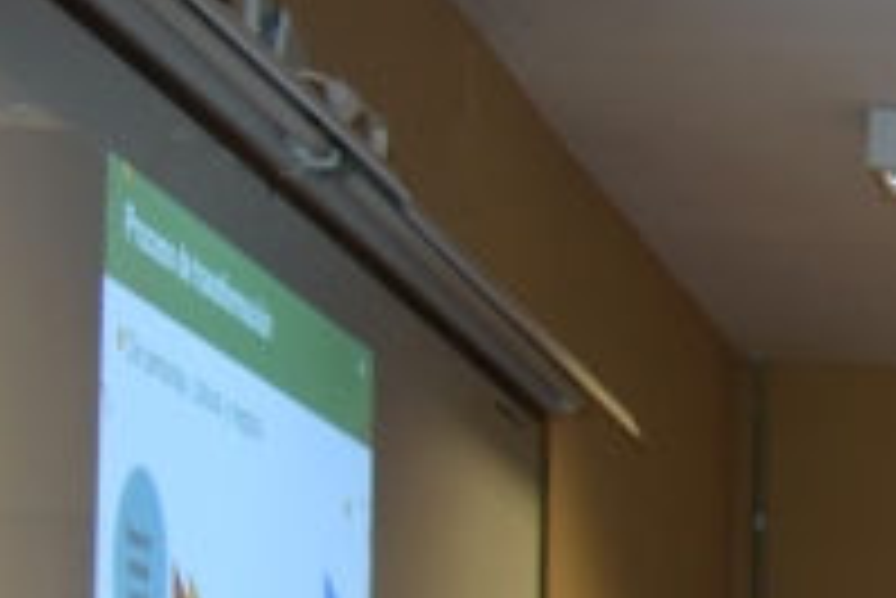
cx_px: 2224
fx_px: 3462
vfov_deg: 9.3
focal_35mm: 139
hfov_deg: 11.7
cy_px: 1167
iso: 400
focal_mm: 18
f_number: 3.5
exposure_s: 1/60
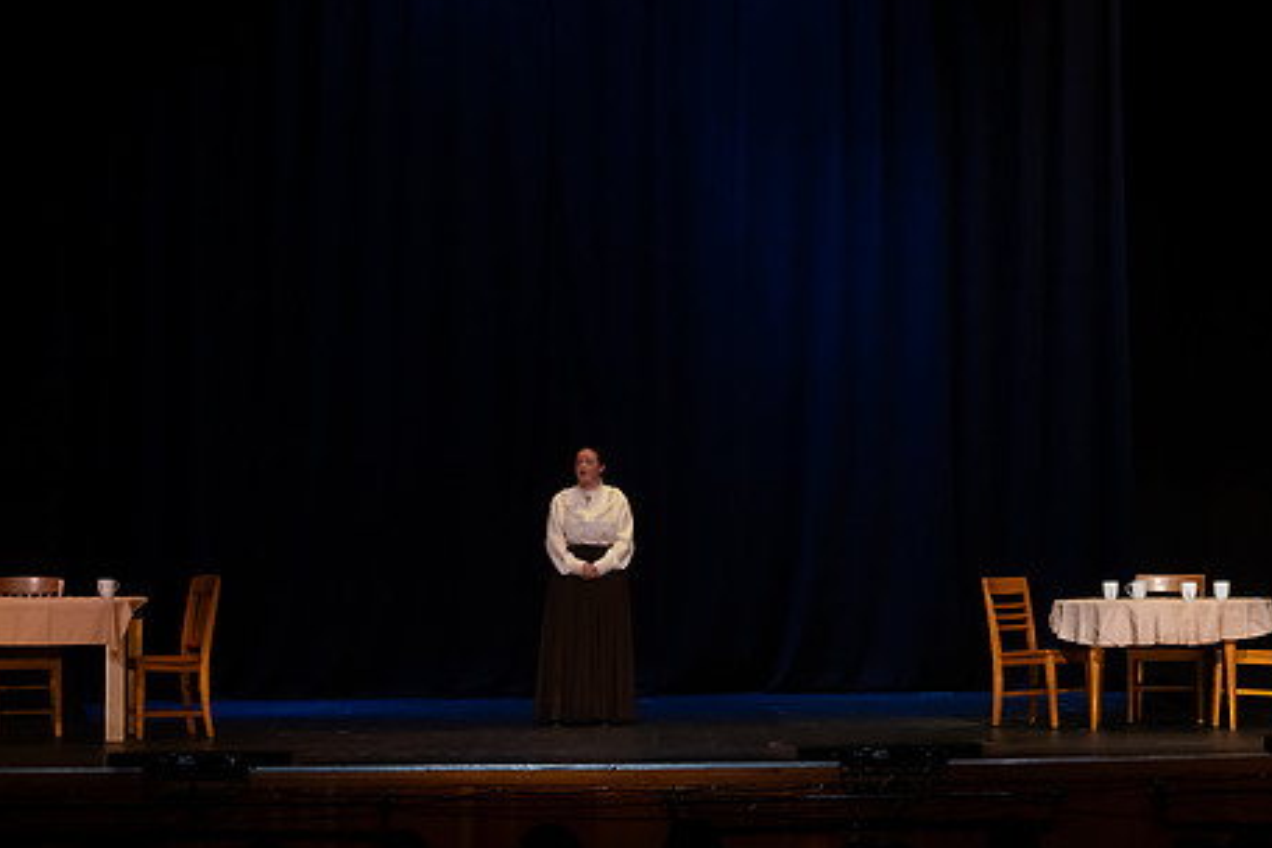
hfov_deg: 16.7
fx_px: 4346
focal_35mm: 123
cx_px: 680
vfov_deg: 11.1
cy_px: 351
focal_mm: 81
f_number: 2.8
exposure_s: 1/320
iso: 3200
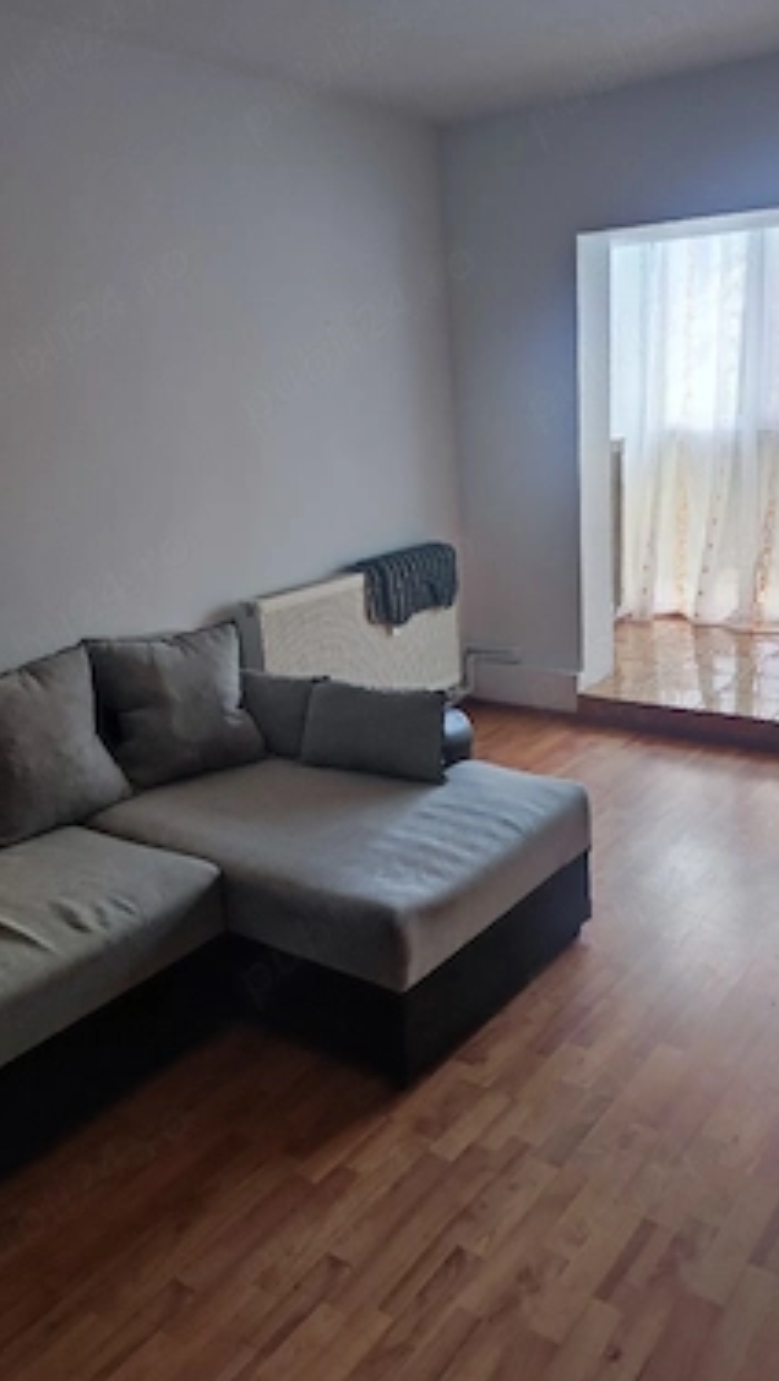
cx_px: 430
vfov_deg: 66.0
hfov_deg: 40.2
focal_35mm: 29
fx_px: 1063
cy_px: 667
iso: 612
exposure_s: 1/50
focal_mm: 4.7
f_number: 1.79
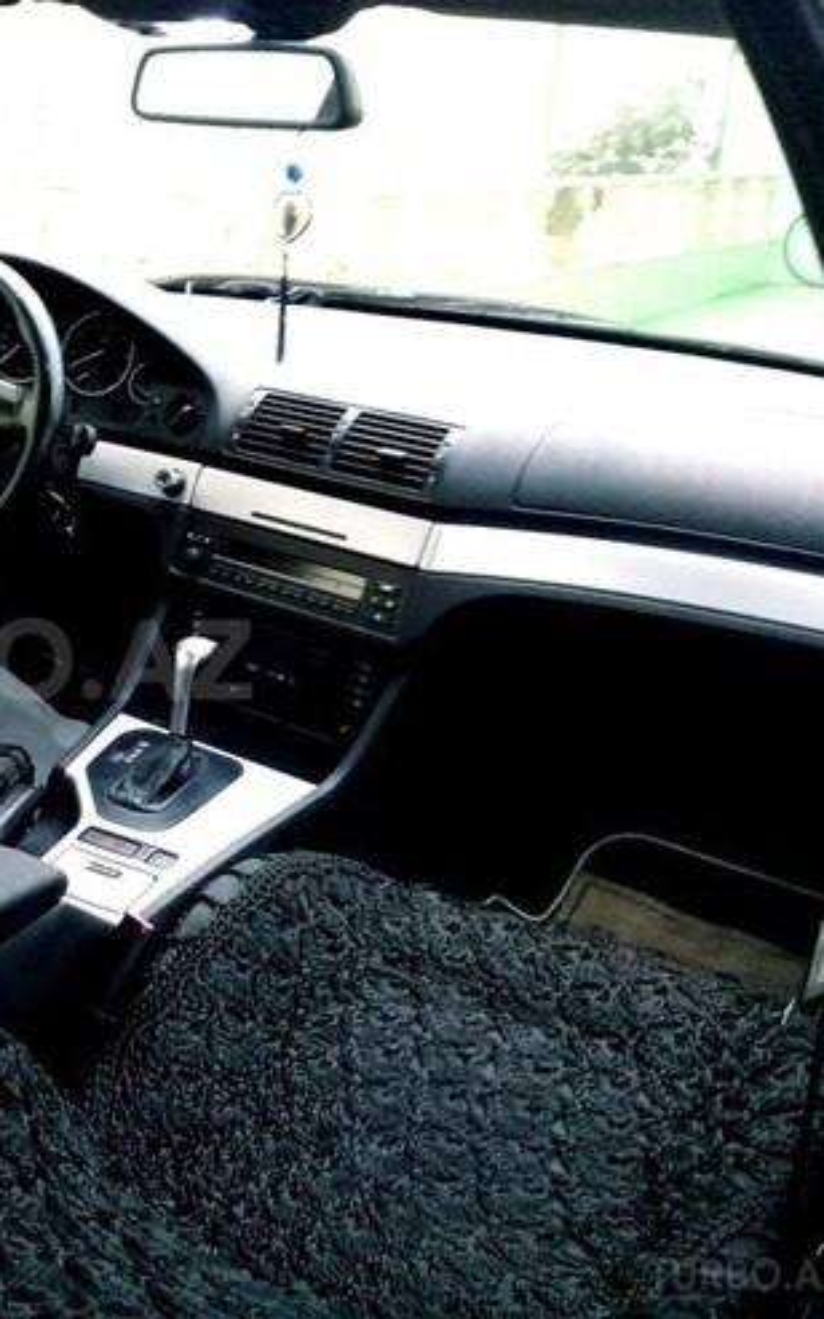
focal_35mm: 44
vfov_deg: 45.3
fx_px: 1581
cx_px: -21
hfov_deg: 27.4
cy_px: 660
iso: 200
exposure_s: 1/25
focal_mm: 3.3
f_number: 2.2
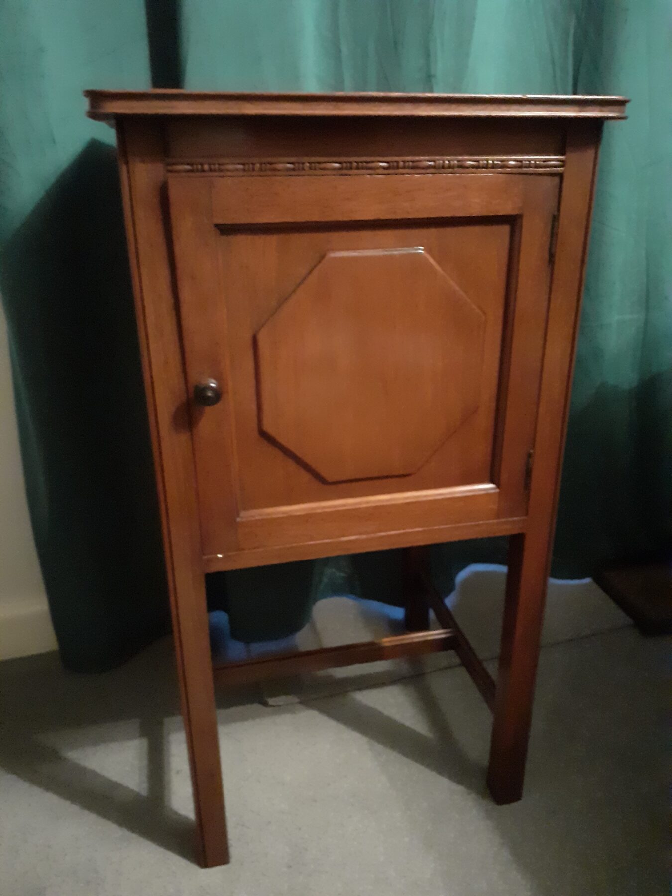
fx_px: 699
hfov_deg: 51.4
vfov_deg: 65.3
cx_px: 336
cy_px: 448
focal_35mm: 27
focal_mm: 3.6
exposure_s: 1/10
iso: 1250
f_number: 1.9
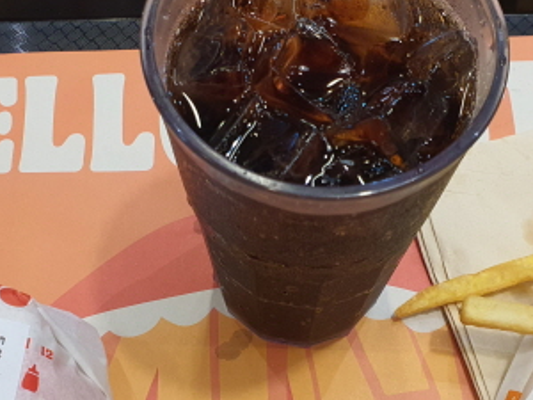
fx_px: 801
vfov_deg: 27.3
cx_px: 270
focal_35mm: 52
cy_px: 338
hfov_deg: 36.8
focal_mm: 4.3
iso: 160
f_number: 2.4
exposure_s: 1/60
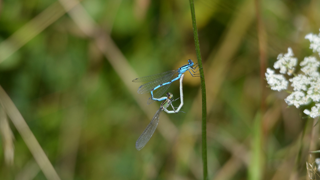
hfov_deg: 2.8
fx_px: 6662
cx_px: 160
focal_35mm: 785
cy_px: 98
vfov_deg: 1.5
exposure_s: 1/800
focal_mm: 500
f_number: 6.3
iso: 200
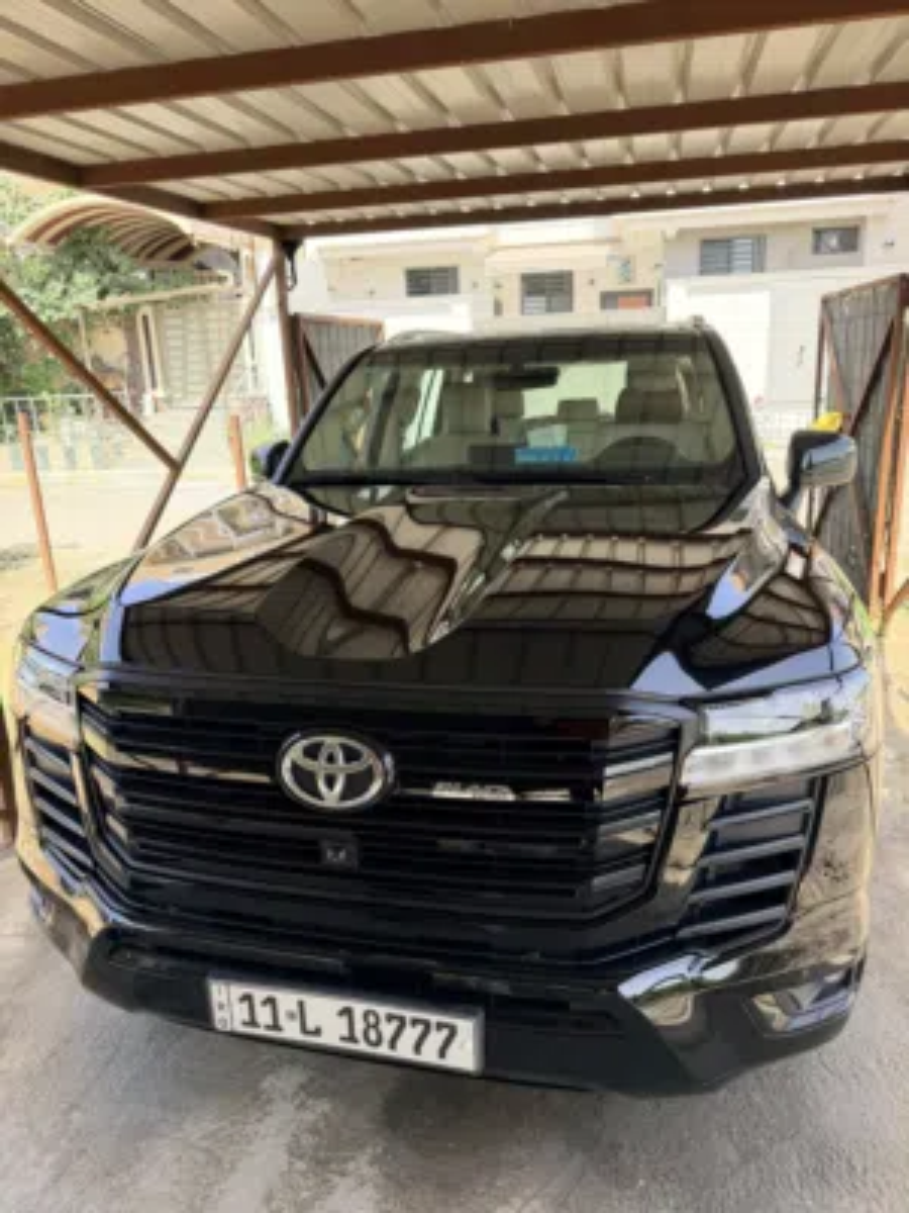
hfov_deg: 56.8
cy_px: 606
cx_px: 454
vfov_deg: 71.6
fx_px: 840
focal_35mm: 24
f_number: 1.78
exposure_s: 1/822
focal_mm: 6.76
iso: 100
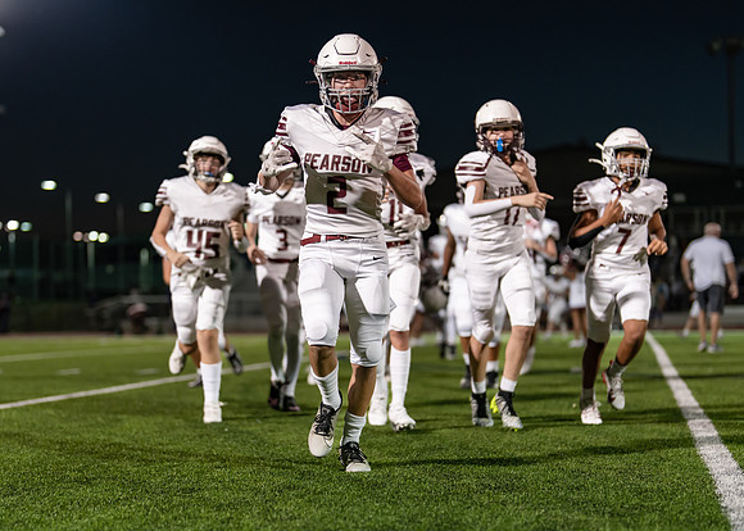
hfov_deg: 29.1
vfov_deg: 20.9
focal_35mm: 68
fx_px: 1434
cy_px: 340
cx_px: 347
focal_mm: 50
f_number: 1.2
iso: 800
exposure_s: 1/1000
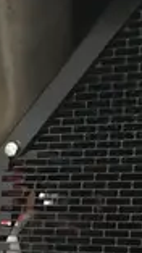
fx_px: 993
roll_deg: +1.0
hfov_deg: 8.0
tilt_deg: -9.8
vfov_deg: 13.7
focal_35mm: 148
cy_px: 376
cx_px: -84
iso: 500
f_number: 2.2
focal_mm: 4.15
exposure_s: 1/15
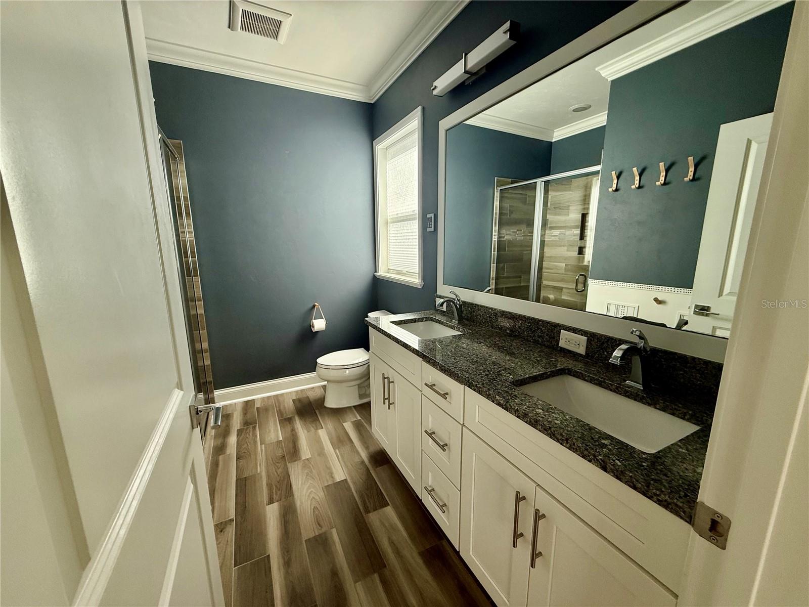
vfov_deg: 85.7
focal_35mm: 14
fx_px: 327
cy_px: 304
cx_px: 404
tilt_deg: -9.4
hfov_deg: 102.1
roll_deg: +0.4
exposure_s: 1/99
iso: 160
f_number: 2.2
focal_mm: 2.22
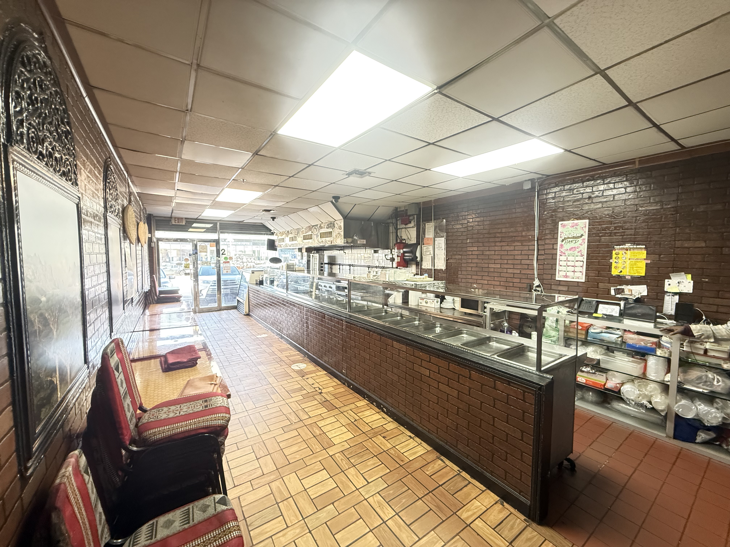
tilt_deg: -2.8
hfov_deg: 102.1
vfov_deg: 85.7
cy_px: 274
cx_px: 365
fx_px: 295
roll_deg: -0.3
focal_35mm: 14
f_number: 2.2
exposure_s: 1/60
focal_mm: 2.22
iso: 640
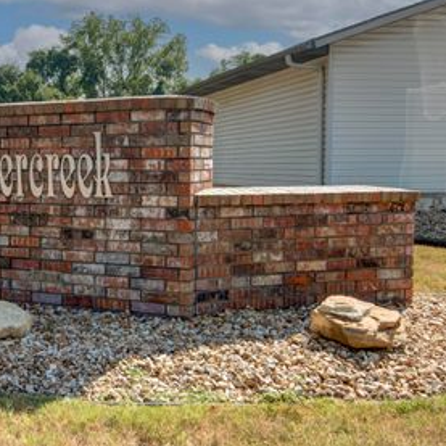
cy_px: 184
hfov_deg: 35.6
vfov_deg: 36.7
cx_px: 87
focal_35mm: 46
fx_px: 671
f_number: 6.7
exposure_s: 1/125
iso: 100
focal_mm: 30
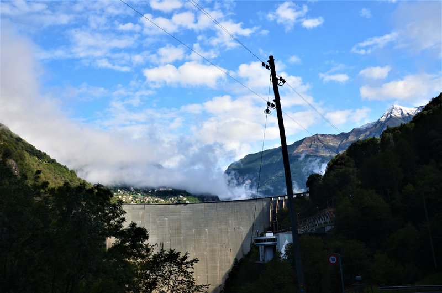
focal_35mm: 33
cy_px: 146
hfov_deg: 57.3
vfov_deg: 39.8
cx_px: 221
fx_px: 404
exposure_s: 1/200
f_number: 10
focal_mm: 22
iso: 320
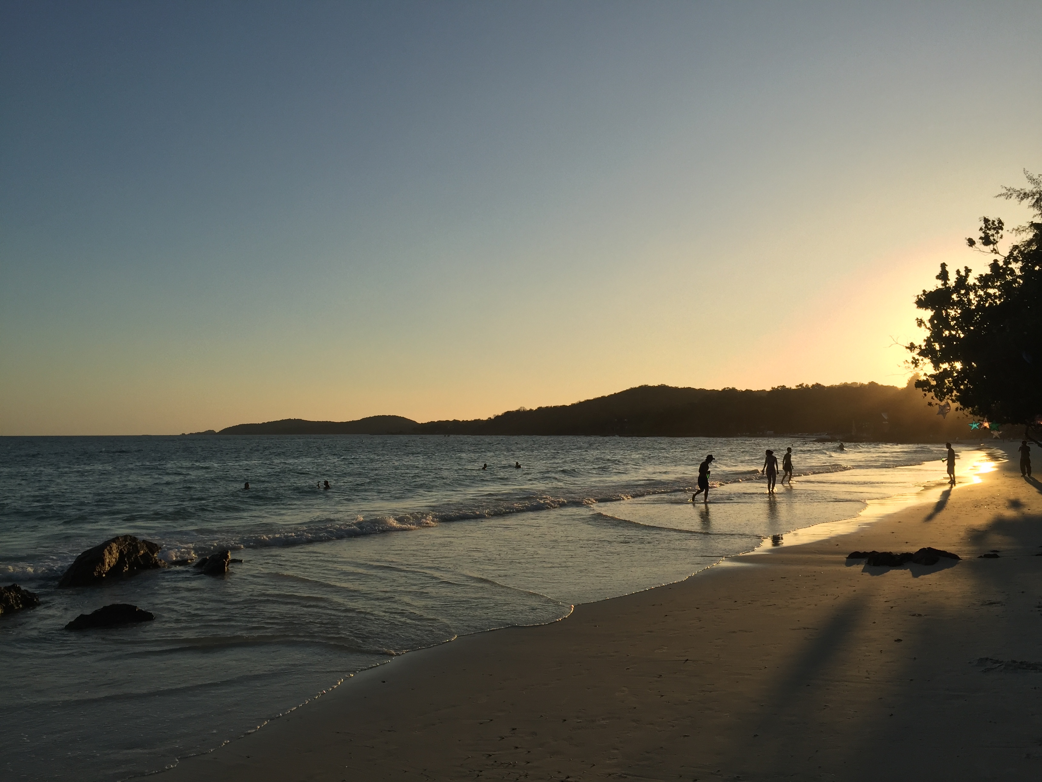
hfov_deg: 61.7
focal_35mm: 29
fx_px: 873
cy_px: 391
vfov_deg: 48.2
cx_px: 521
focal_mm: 4.15
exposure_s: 1/2639
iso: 32
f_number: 2.2
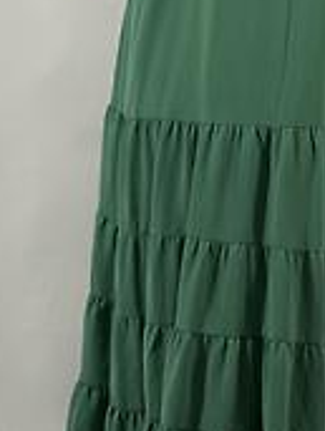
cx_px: 267
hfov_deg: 8.8
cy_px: 111
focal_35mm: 168
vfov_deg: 11.7
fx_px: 2095
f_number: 1.78
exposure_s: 1/99
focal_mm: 6.76
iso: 80
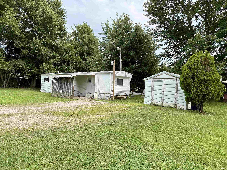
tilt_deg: -0.1
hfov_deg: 71.6
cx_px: 114
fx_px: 157
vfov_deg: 56.8
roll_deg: -2.1
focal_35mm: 24
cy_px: 85
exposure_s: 1/2053
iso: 100
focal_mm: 6.76
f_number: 1.78
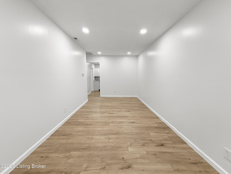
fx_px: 93
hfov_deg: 102.1
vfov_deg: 85.7
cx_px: 116
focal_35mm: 14
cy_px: 87
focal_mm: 2.22
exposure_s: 1/120
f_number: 2.2
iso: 160
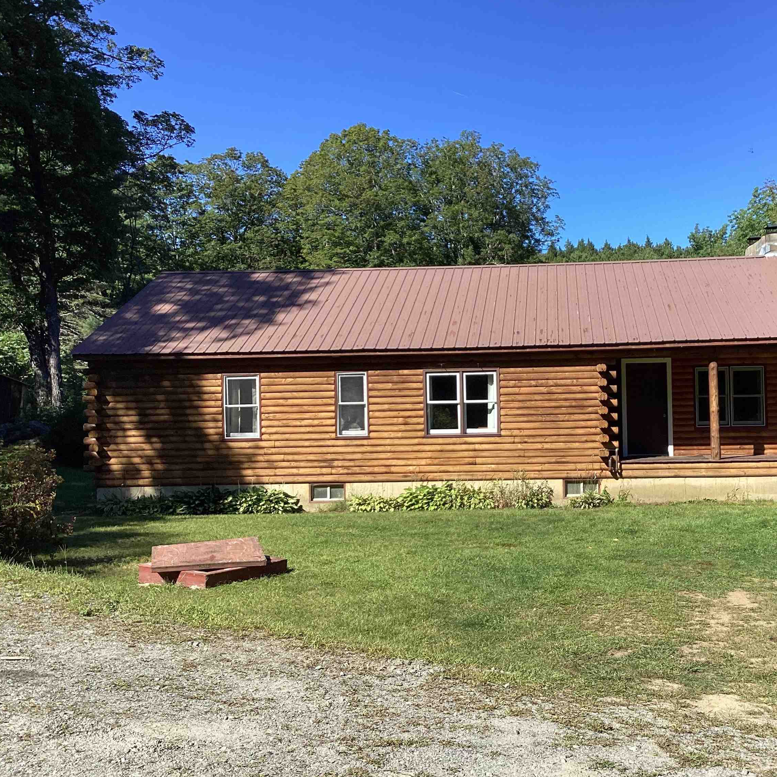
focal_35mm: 37
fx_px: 940
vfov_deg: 44.9
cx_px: 505
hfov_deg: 44.4
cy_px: 390
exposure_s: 1/858
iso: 25
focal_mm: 3.3
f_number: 2.4
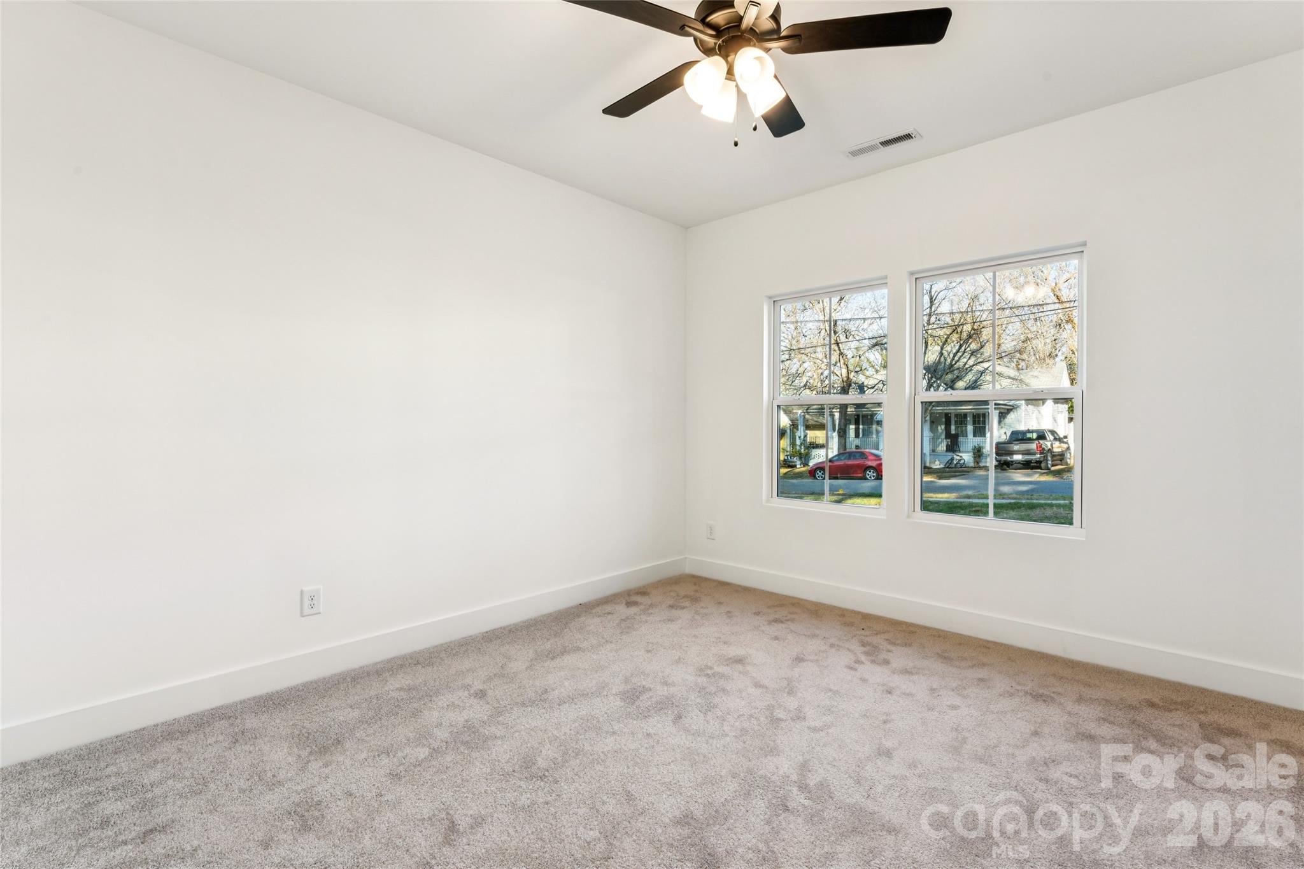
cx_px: 652
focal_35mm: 16
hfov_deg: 95.3
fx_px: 594
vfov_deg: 72.4
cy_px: 434
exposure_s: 1/5
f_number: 11
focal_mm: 16.4
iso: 100
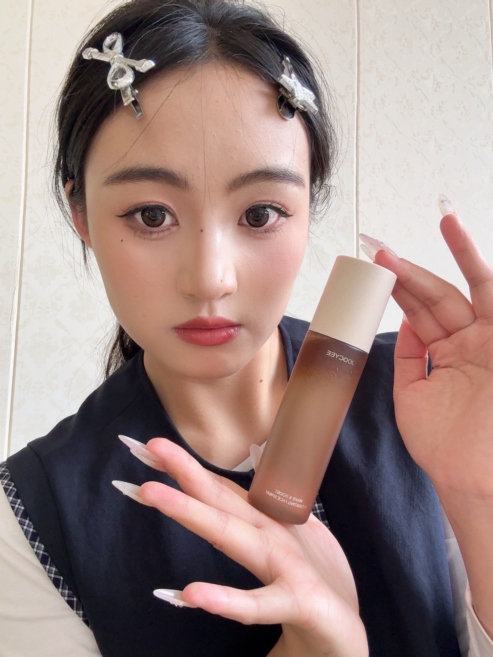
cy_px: 328
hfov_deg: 46.8
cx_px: 246
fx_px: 570
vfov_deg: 60.0
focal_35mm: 30
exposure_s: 1/60
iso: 125
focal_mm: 2.69
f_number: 1.9
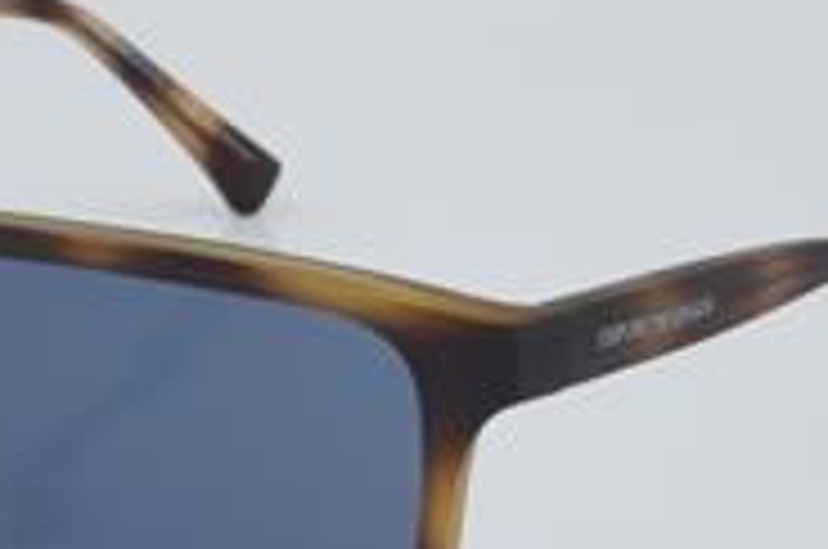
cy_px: 364
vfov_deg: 8.4
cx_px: 230
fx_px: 3742
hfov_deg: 12.6
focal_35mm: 163
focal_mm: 50
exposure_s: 1/4
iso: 100
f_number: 32
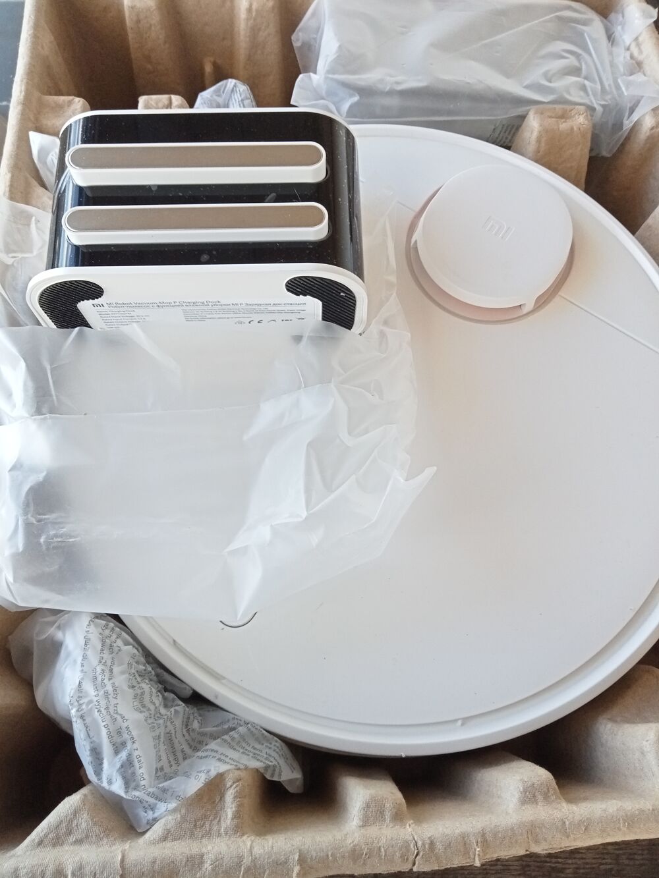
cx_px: 330
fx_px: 711
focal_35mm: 28
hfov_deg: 49.8
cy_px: 439
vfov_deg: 63.4
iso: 183
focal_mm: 3.46
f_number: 2.2
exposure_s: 1/100
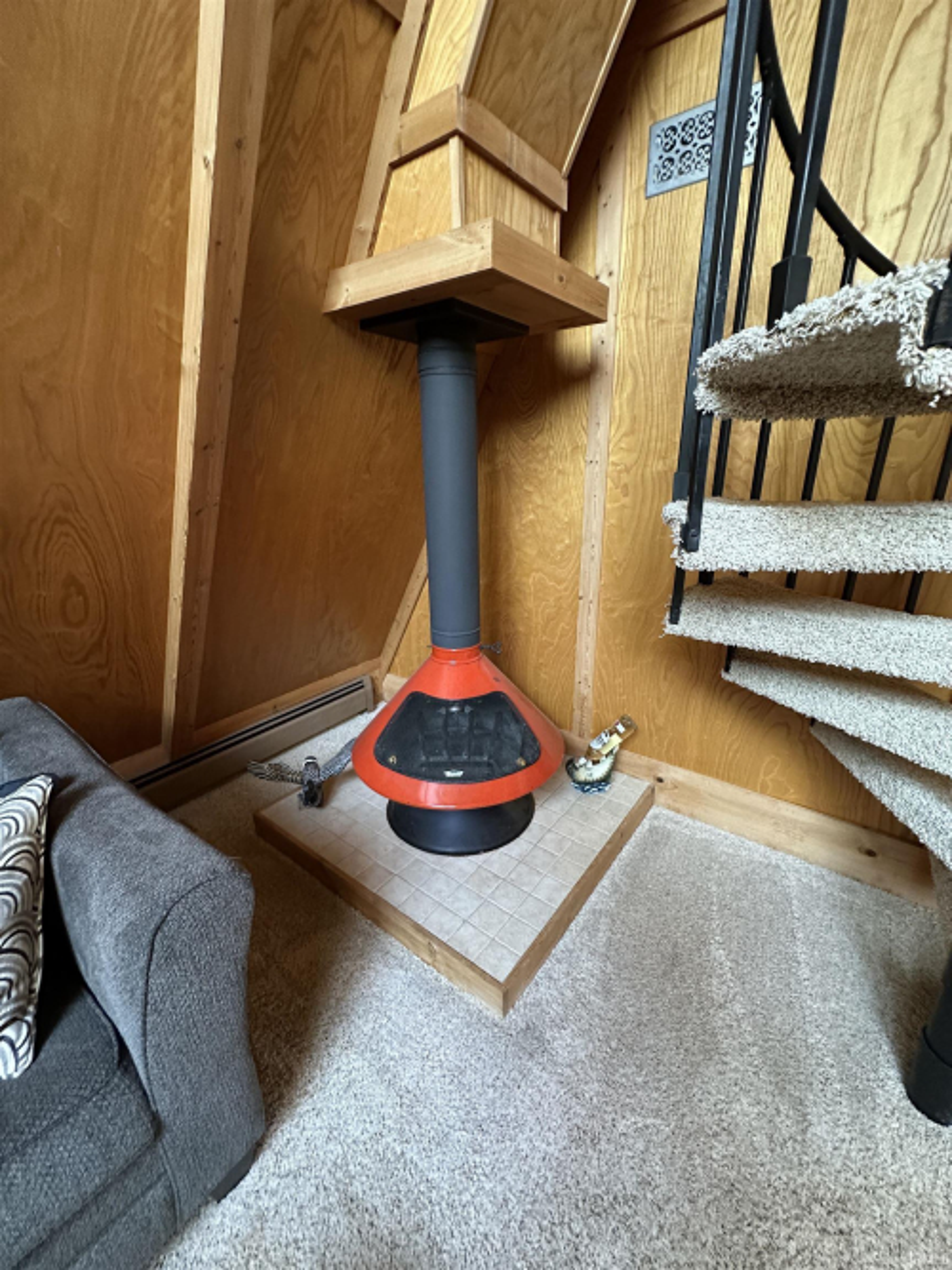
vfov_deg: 102.1
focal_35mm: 14
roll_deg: +1.4
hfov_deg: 85.7
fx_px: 514
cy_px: 635
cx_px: 476
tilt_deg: -17.9
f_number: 2.2
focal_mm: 2.22
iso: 500
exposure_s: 1/60
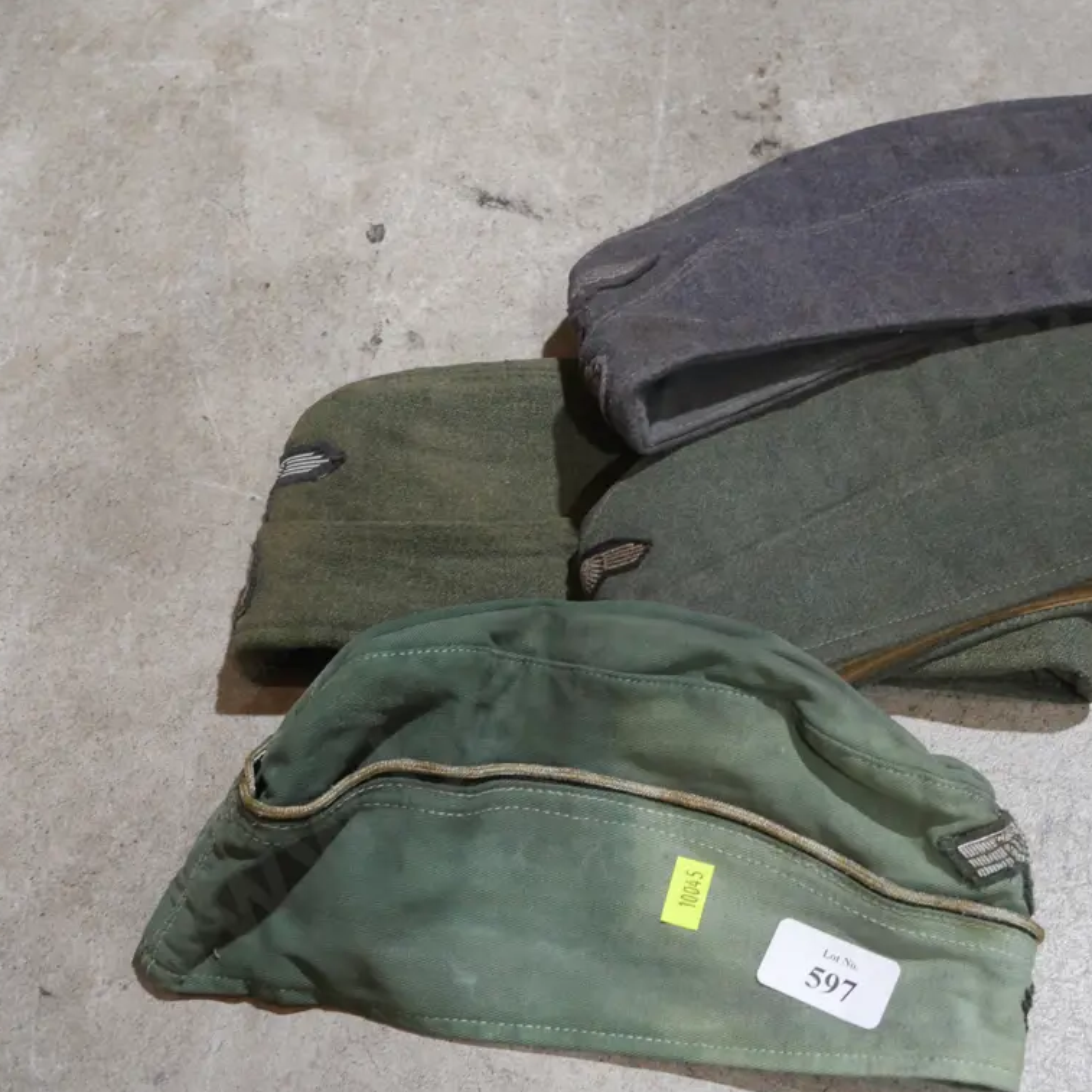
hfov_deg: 25.6
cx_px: 718
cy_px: 549
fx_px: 2391
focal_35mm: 67
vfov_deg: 25.7
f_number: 5.6
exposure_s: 1/60
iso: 800
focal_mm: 28
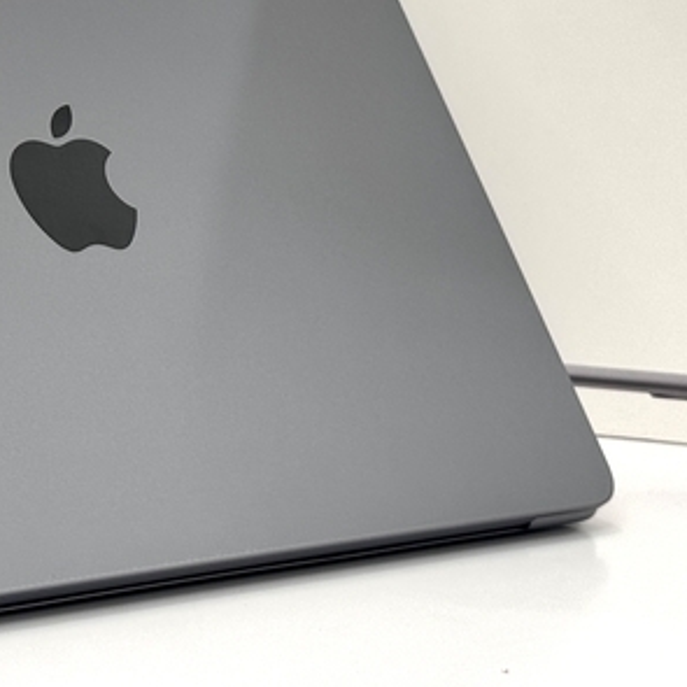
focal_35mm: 115
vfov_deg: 14.9
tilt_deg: -3.0
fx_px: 2582
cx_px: 175
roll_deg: -2.2
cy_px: 26
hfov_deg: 15.1
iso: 50
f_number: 1.78
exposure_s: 1/137
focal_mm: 6.76
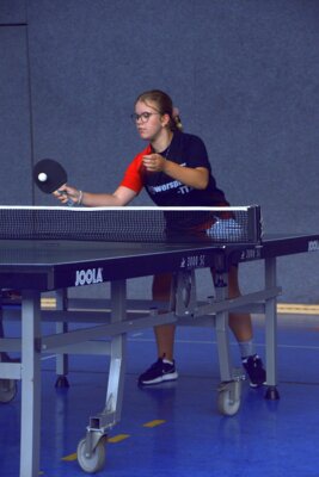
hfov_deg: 13.1
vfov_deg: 19.4
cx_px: 160
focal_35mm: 105
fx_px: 1394
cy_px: 238
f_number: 5.6
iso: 3200
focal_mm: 70
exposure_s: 1/1250
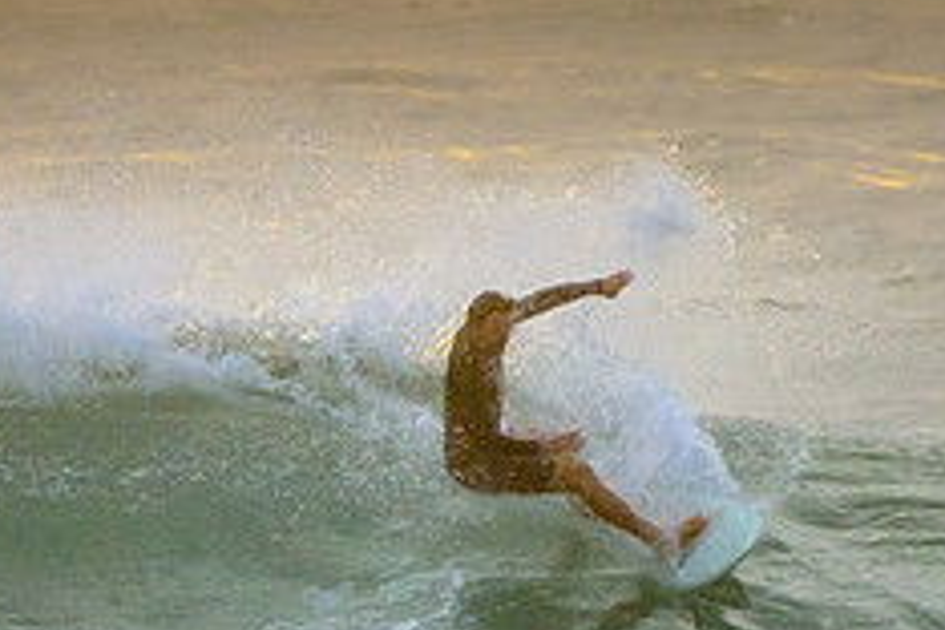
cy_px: 444
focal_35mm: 1362
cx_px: 381
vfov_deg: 1.0
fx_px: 35750
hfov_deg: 1.5
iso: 1250
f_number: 5.6
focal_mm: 400
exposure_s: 1/2000
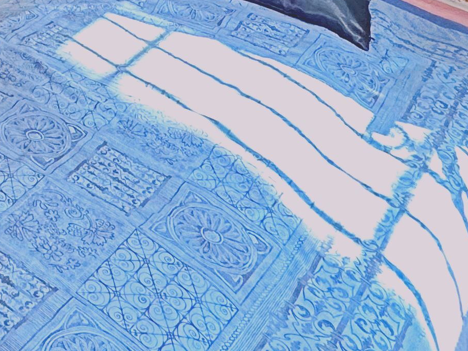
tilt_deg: -1.5
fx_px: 838
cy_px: -361
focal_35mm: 62
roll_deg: +1.6
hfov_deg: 27.0
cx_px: -114
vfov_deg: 17.1
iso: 160
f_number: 2.2
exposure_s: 1/99
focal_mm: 2.22
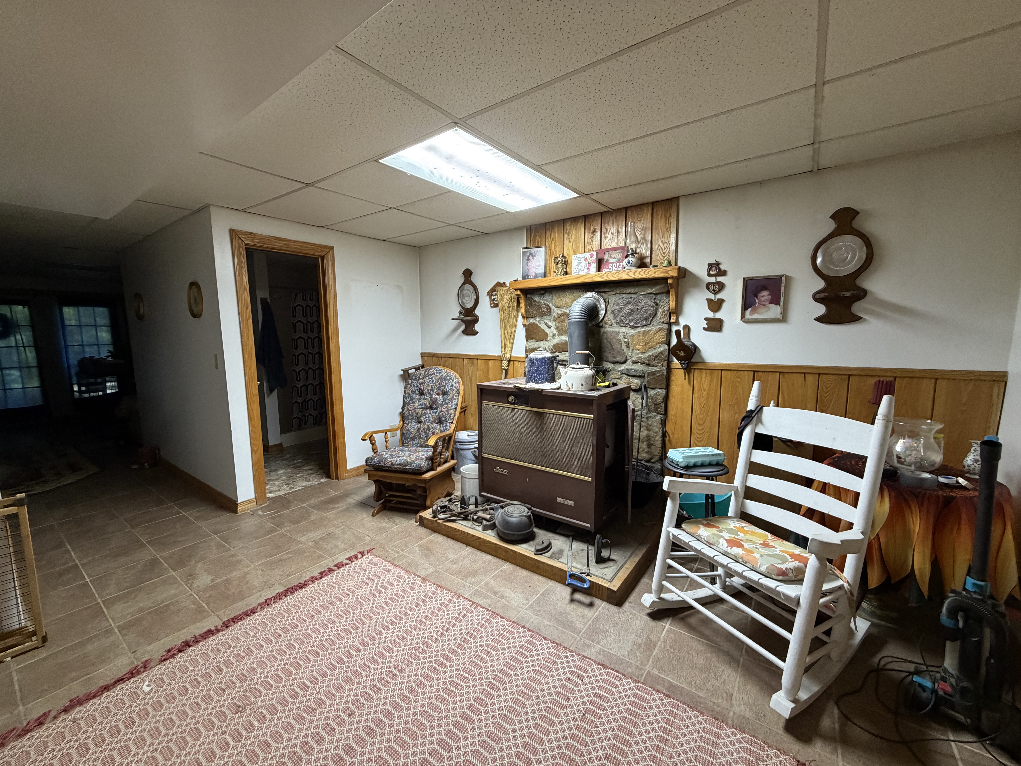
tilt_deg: -7.6
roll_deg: +1.2
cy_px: 383
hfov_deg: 102.1
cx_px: 510
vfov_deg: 85.7
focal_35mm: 14
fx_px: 413
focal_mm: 2.22
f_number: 2.2
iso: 320
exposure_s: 1/60
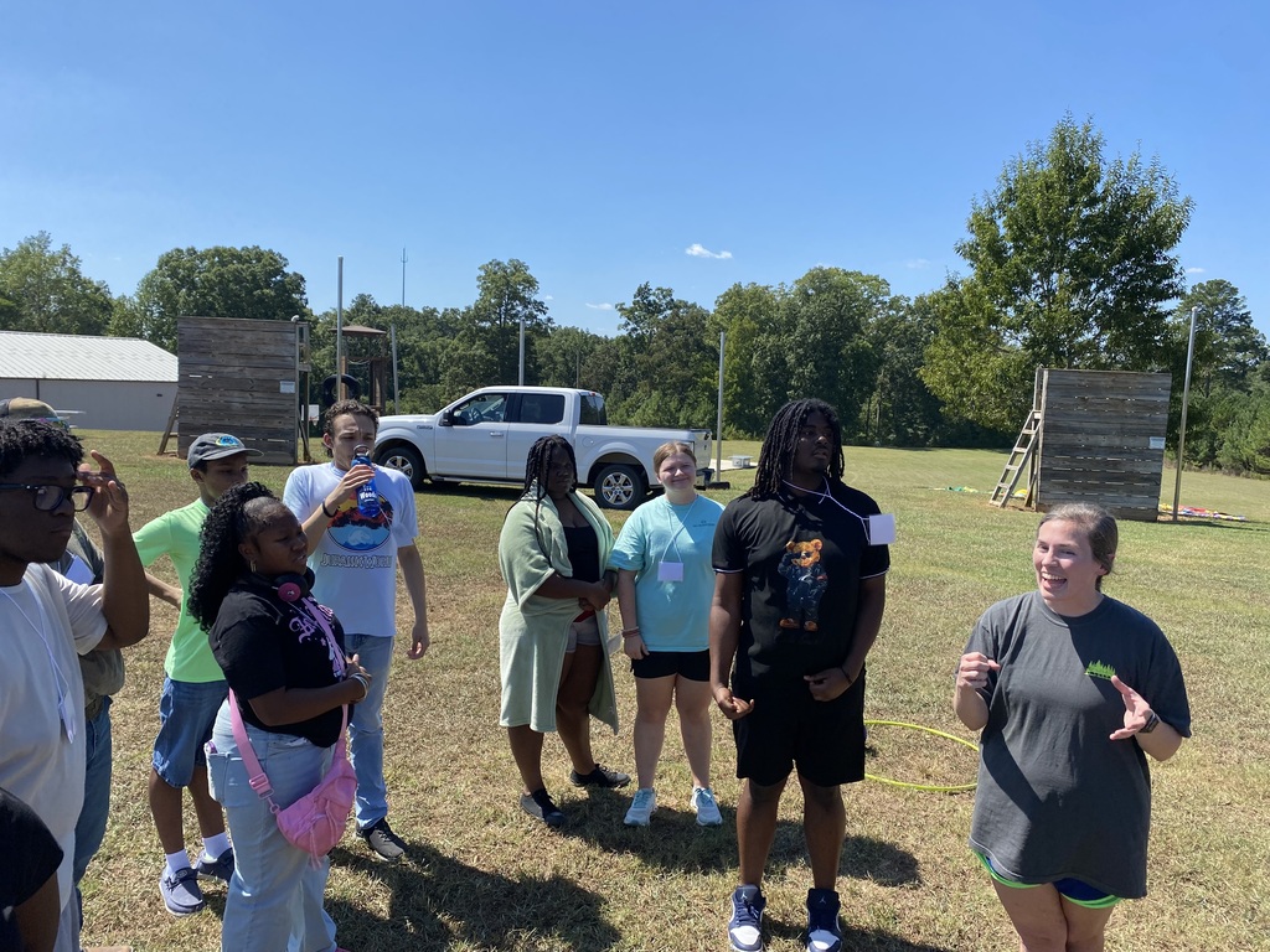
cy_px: 476
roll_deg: -1.4
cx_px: 635
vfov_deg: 53.1
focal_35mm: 26
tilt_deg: -8.7
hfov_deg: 67.3
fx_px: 954
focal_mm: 4.25
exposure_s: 1/2028
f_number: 1.8
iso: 32
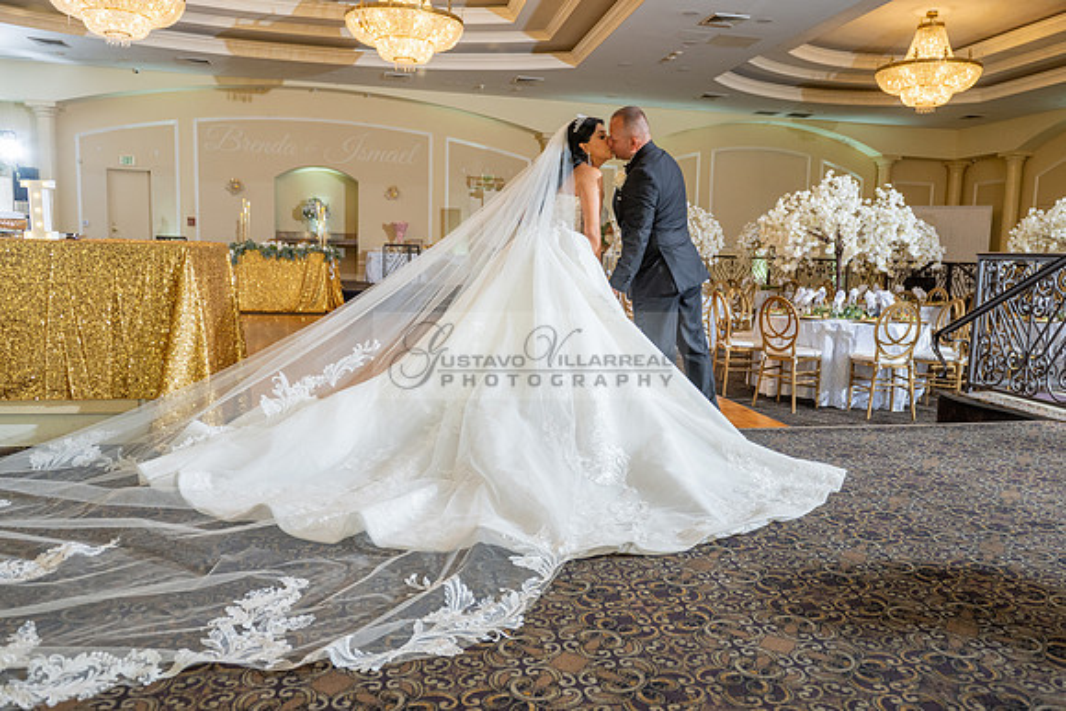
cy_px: 357
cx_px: 582
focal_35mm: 28
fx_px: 816
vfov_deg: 47.1
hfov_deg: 66.2
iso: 800
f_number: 4
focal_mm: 24
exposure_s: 1/125
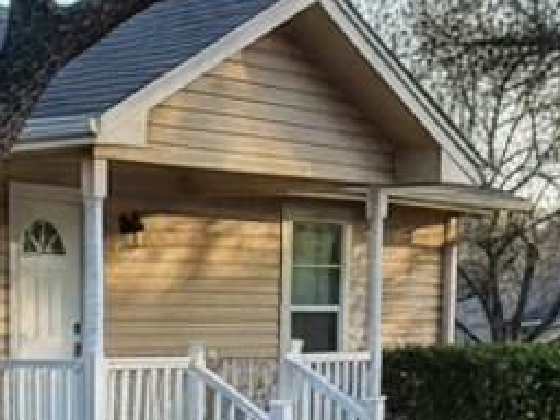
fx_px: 1747
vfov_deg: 12.2
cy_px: 825
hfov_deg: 17.9
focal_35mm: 108
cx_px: 48
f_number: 1.8
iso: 840
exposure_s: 1/974
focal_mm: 6.4
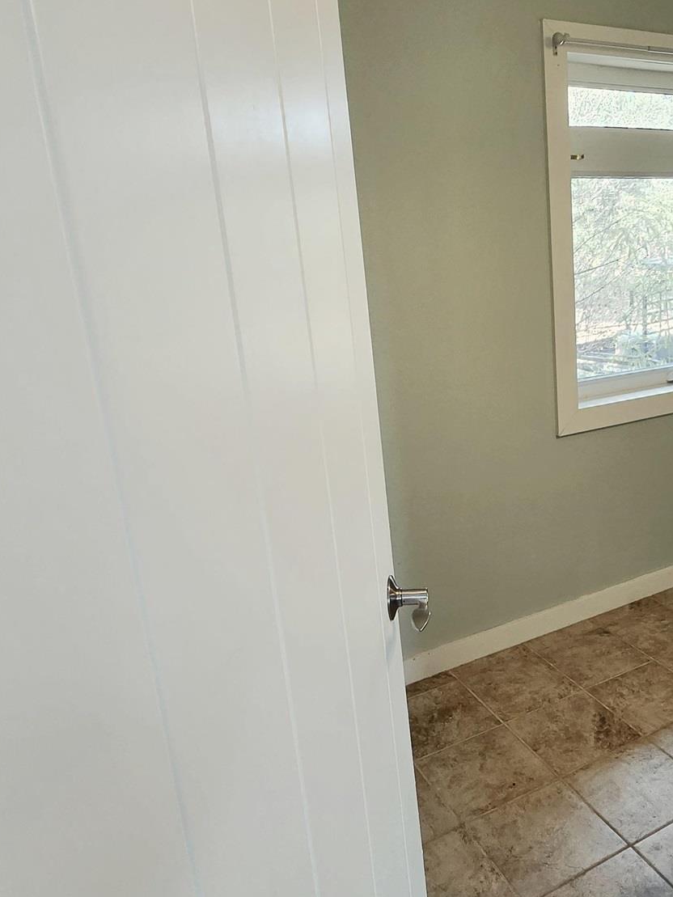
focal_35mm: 27
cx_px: 544
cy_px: 439
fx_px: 700
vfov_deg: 65.3
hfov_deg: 48.3
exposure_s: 1/120
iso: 200
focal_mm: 2.2
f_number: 2.2
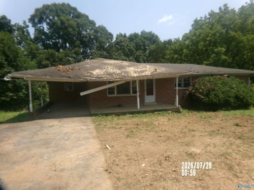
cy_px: 95
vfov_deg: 56.8
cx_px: 127
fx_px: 176
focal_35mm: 24
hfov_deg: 71.6
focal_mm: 4.3
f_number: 3.7
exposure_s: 1/600
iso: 100
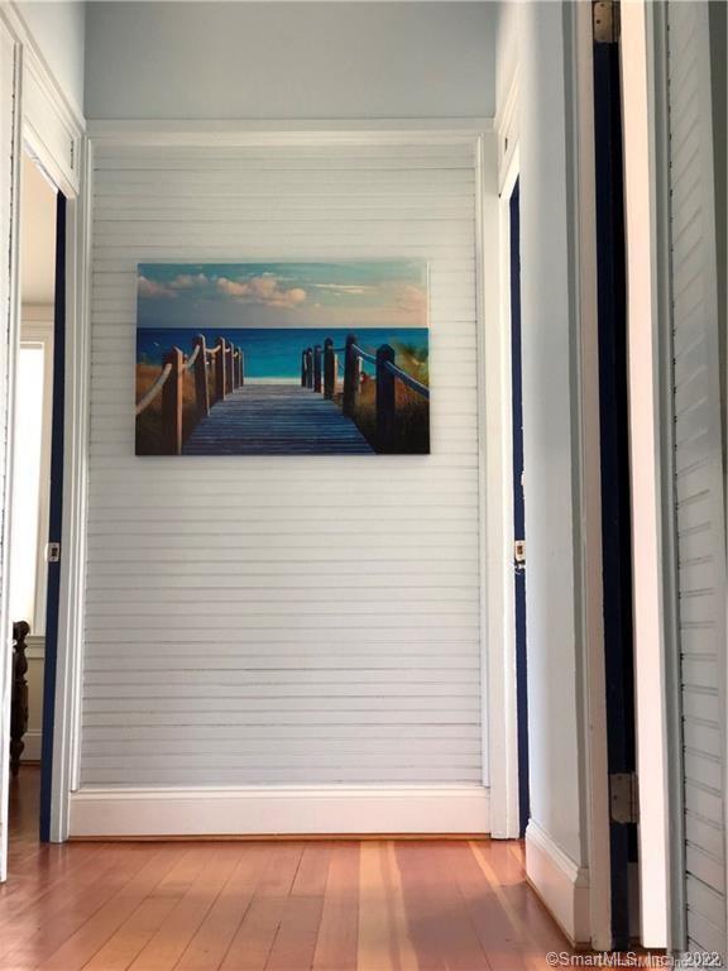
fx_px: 1458
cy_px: 486
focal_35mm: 52
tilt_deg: +5.7
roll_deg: -1.0
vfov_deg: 36.8
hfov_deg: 28.0
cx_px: 364
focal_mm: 6
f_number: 2.4
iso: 80
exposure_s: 1/40
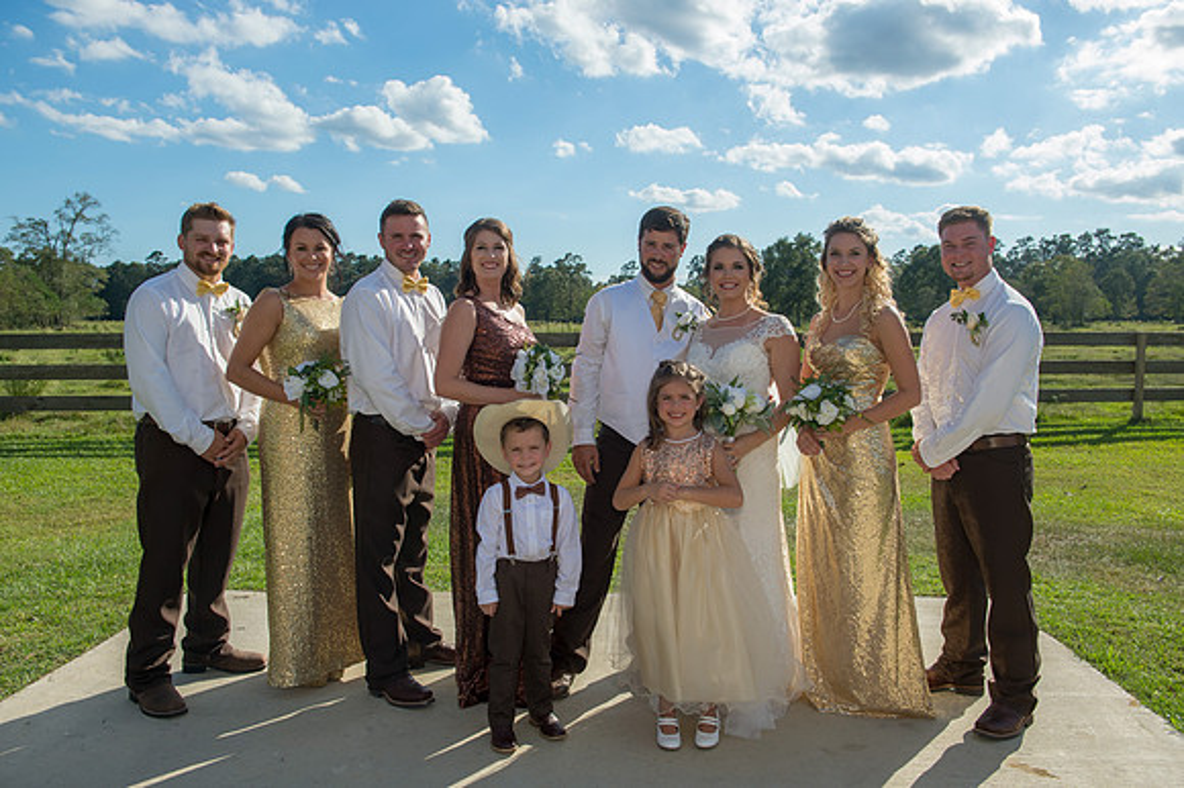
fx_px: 953
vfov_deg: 44.9
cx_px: 592
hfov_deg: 63.7
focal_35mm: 29
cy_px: 394
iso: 200
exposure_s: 1/800
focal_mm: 29
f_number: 6.3
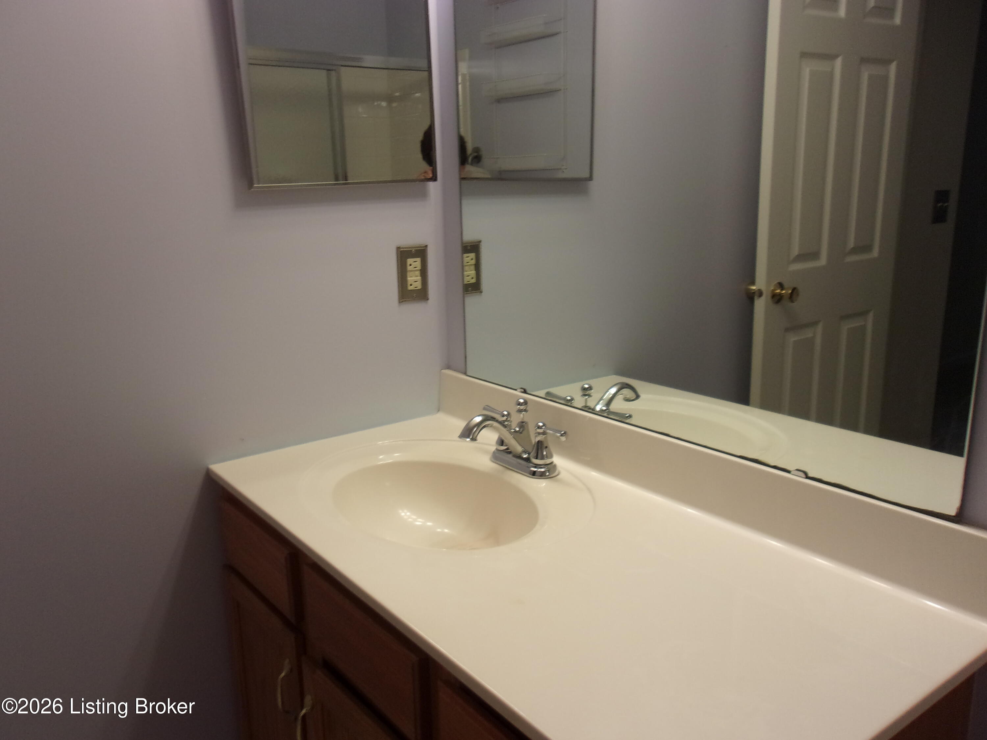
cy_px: 370
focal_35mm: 27
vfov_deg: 51.4
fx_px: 770
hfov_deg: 65.3
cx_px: 494
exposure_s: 1/34
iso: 126
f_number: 3
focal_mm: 4.9
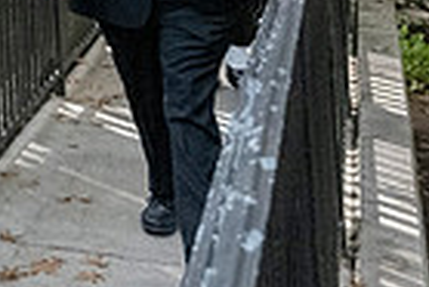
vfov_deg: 12.4
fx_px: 1217
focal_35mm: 102
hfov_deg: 16.6
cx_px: -349
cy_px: -218
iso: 12800
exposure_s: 1/8000
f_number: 4
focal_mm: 24.5
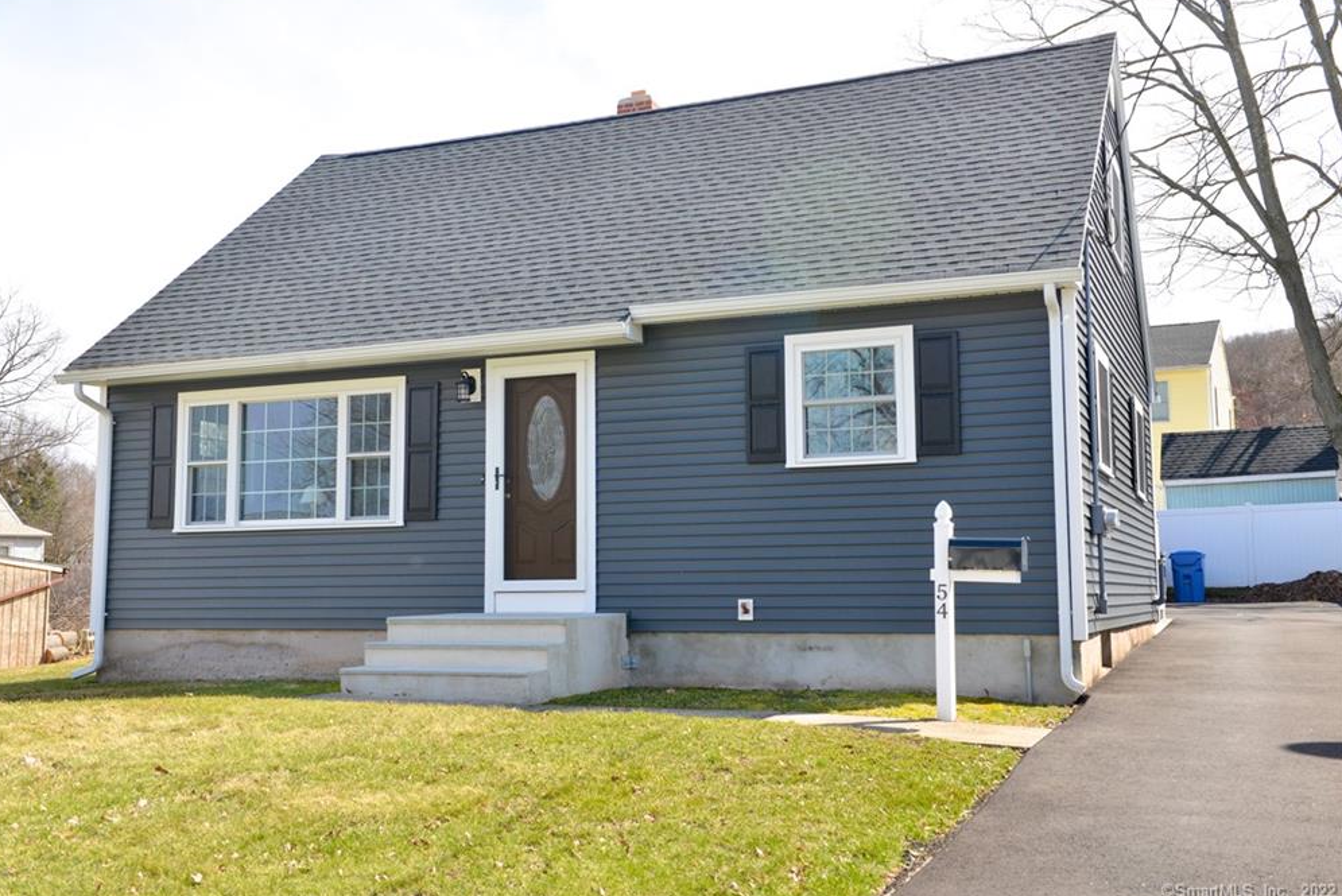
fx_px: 1380
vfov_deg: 36.0
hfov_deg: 51.9
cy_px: 443
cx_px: 655
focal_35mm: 37
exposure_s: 1/640
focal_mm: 36
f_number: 8
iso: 500
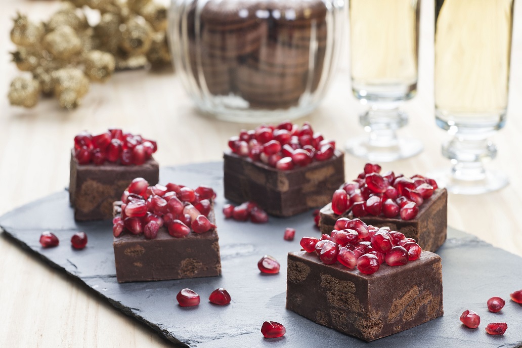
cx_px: 261
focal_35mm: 85
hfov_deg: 23.9
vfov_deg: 16.1
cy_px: 174
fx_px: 1232
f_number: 13
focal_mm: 85
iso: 200
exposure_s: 1/125
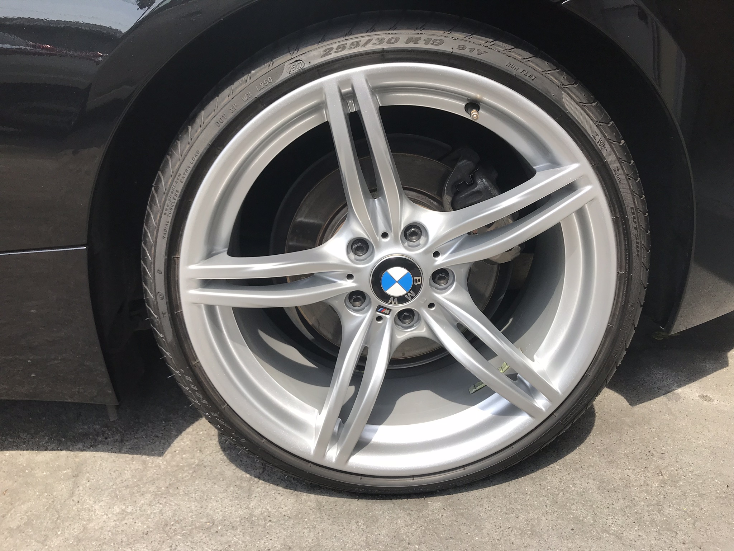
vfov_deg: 49.7
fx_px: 594
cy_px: 276
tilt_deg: -21.6
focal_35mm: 28
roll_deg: +0.1
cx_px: 367
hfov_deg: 63.4
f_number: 1.8
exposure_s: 1/912
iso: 20
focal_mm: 3.99
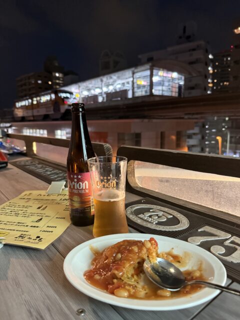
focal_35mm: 24
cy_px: 160
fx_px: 222
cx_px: 120
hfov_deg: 56.8
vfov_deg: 71.6
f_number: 1.78
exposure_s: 1/40
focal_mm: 6.76
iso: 640
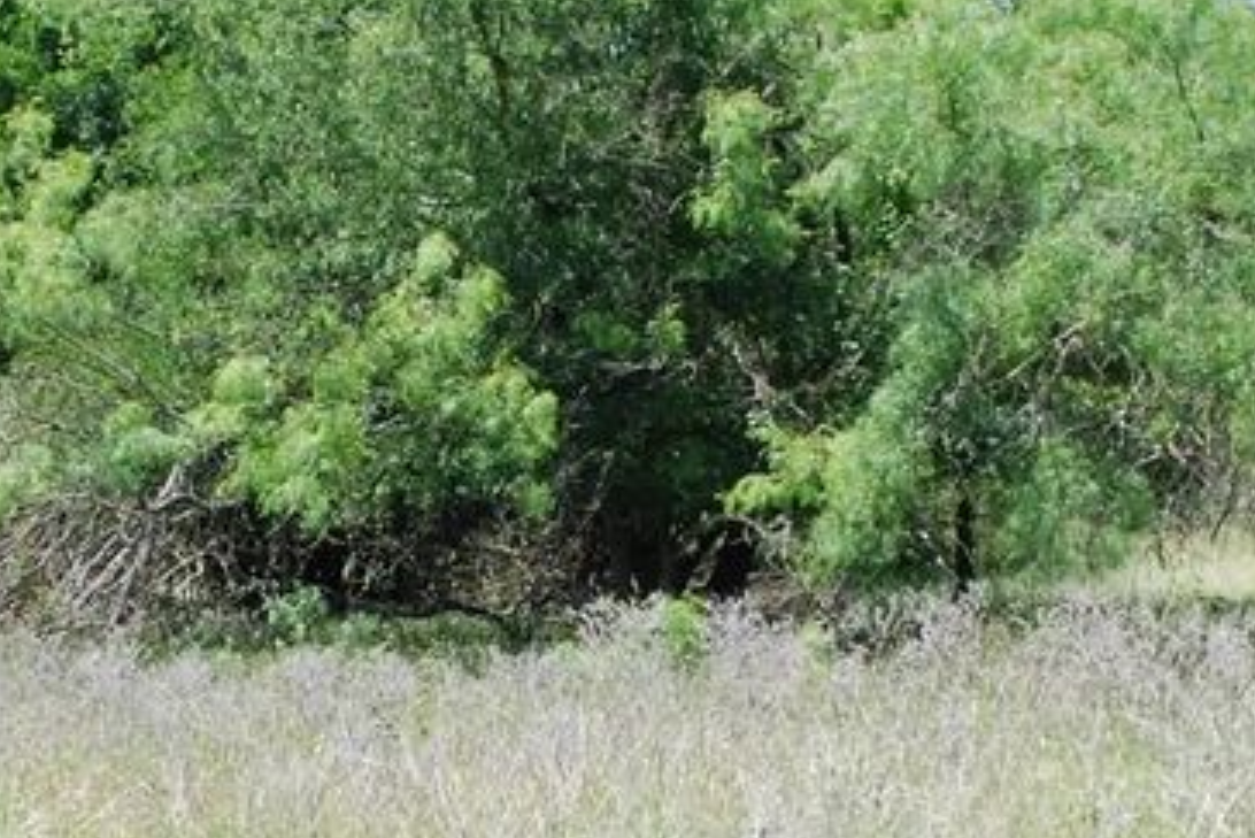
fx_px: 2650
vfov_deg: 17.8
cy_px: 647
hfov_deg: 26.4
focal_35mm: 76
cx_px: 376
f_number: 7.1
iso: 100
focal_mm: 18
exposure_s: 1/200
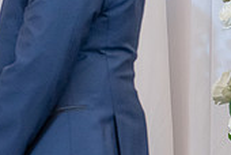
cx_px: -172
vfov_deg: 2.4
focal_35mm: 587
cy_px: 51
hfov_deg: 3.5
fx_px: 3773
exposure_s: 1/100
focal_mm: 156
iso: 2000
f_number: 4
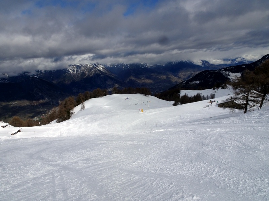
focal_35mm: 24
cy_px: 100
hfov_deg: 71.6
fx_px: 187
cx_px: 134
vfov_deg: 56.8
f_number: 5
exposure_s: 1/2000
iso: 80
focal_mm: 4.1
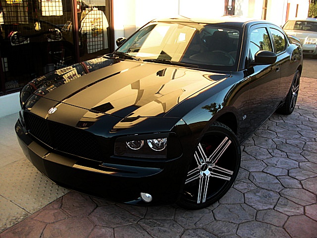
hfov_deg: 51.4
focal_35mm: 36
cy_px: 119
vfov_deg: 39.7
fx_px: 330
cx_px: 158
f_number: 2.8
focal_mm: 6.3
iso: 50
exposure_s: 1/125
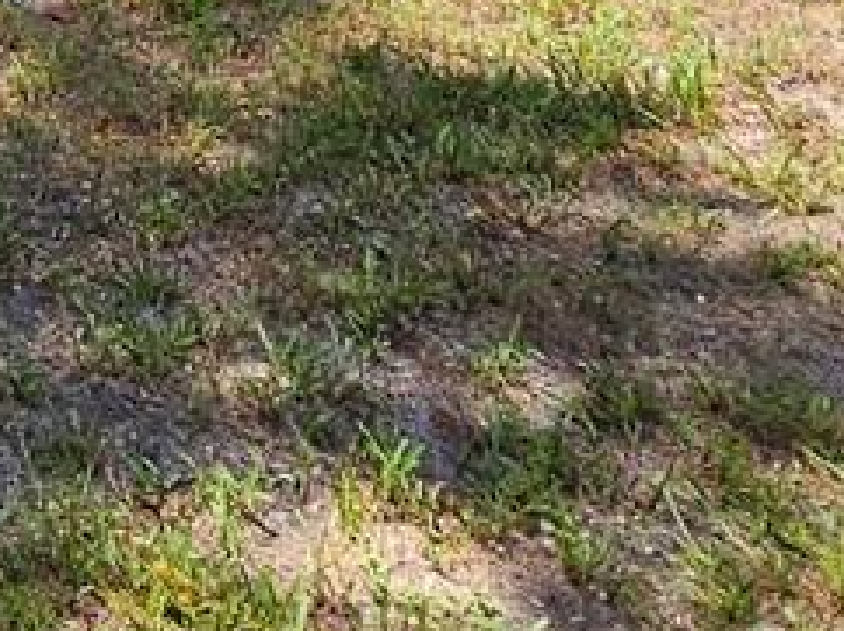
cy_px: -802
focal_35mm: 86
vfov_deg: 13.4
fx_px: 2095
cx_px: -366
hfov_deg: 20.1
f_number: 2.2
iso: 50
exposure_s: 1/788
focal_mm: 2.2
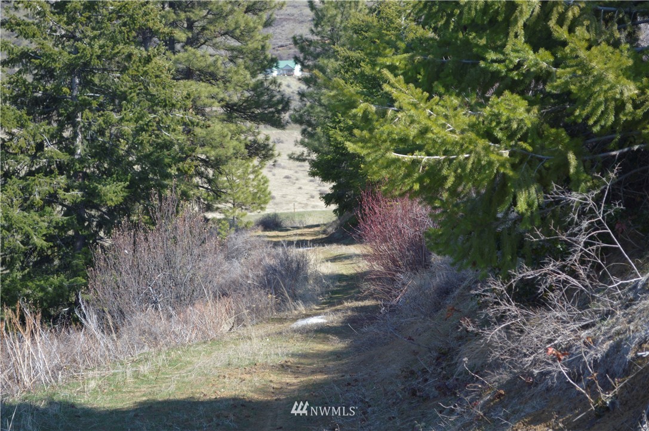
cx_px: 324
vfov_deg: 16.5
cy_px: 216
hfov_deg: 24.6
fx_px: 1485
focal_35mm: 82
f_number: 5.6
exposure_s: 1/160
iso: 100
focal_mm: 55
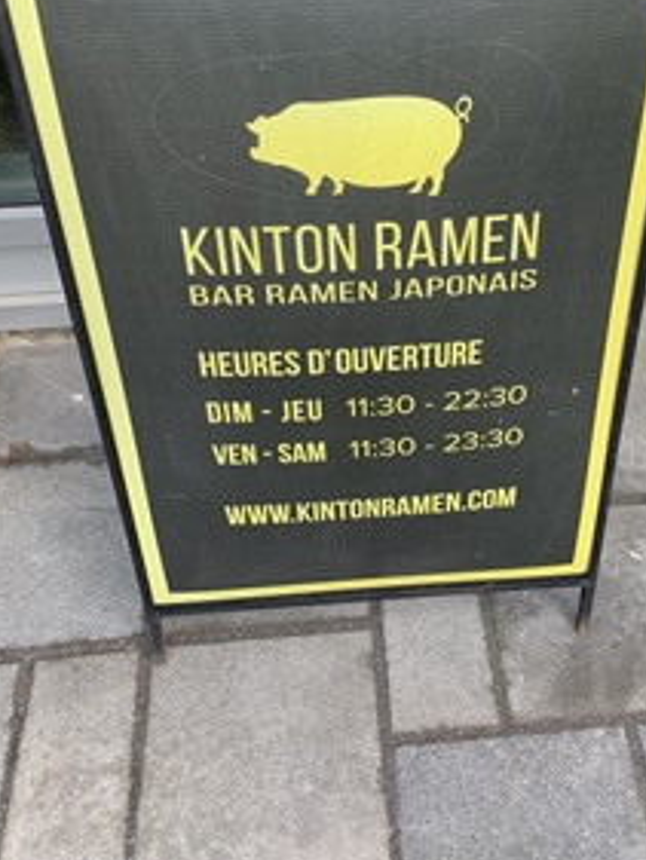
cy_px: 294
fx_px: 920
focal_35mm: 37
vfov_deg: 49.3
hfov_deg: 38.5
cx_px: 395
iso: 25
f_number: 1.8
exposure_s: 1/122
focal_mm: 4.25
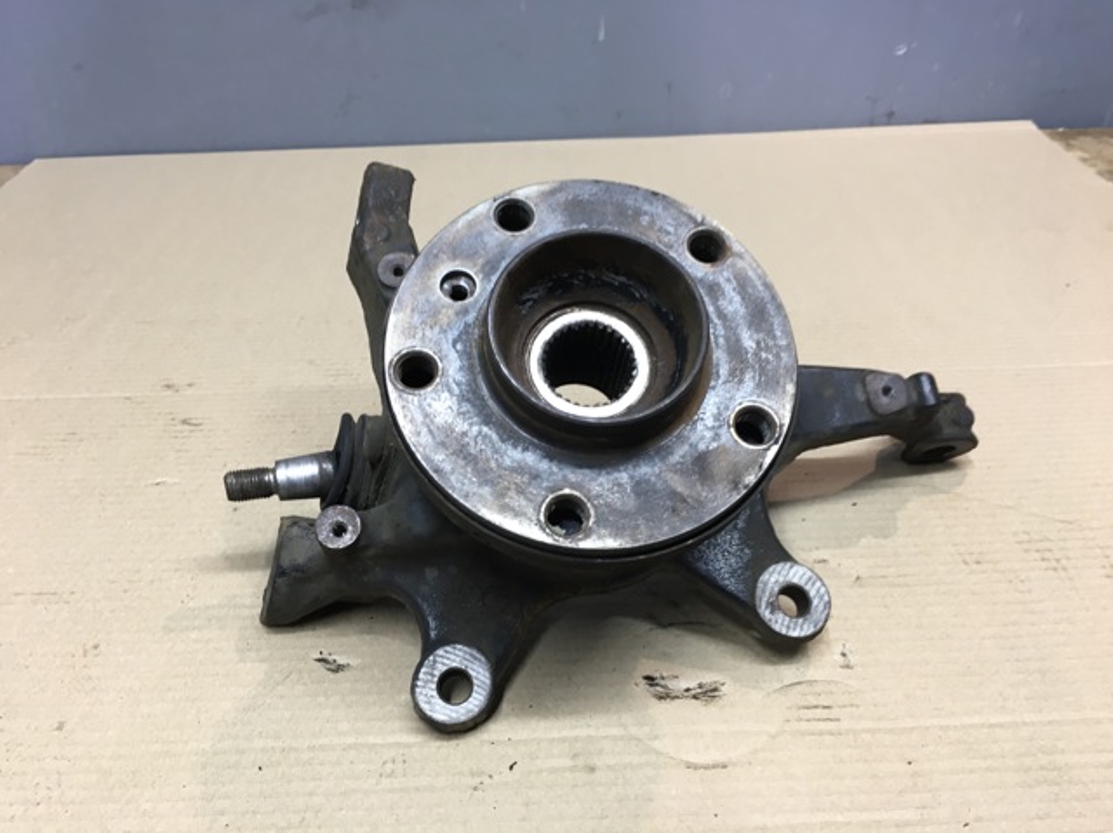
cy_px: 416
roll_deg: -0.2
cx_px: 556
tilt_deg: -30.8
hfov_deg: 61.7
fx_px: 932
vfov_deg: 48.2
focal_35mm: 29
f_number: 2.2
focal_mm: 4.15
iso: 80
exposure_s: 1/33
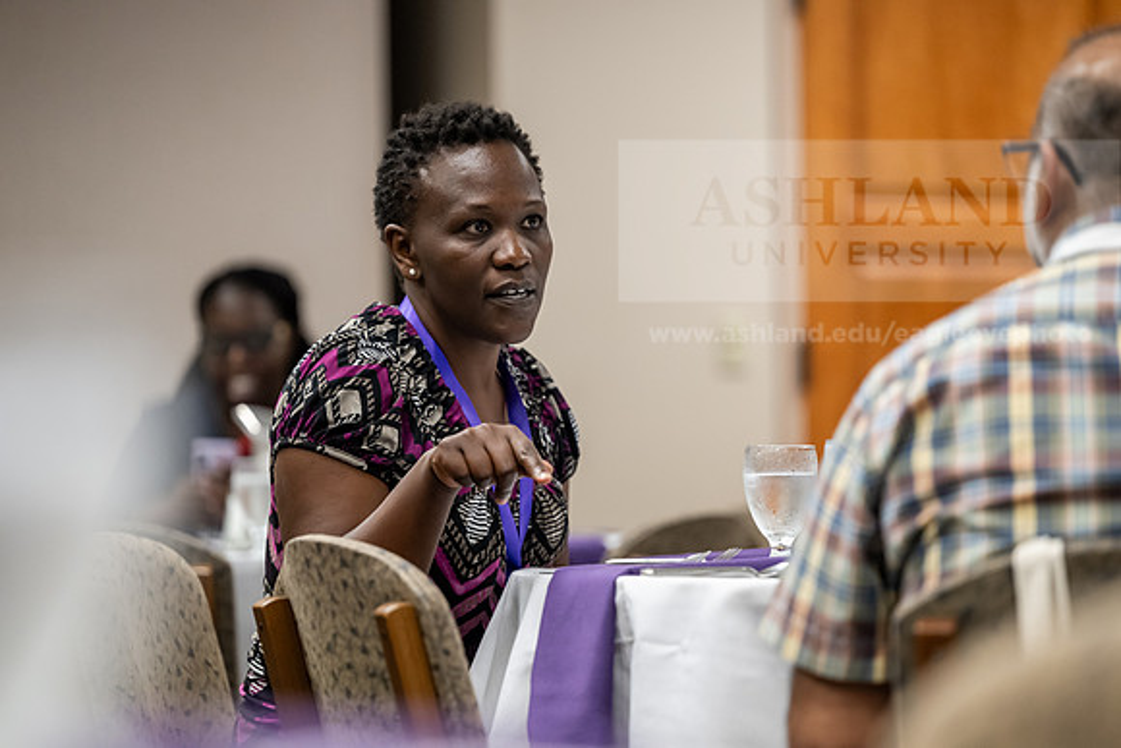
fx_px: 4516
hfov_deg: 14.2
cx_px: 560
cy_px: 374
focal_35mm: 145
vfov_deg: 9.5
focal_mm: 145
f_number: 2.8
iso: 2000
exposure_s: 1/200
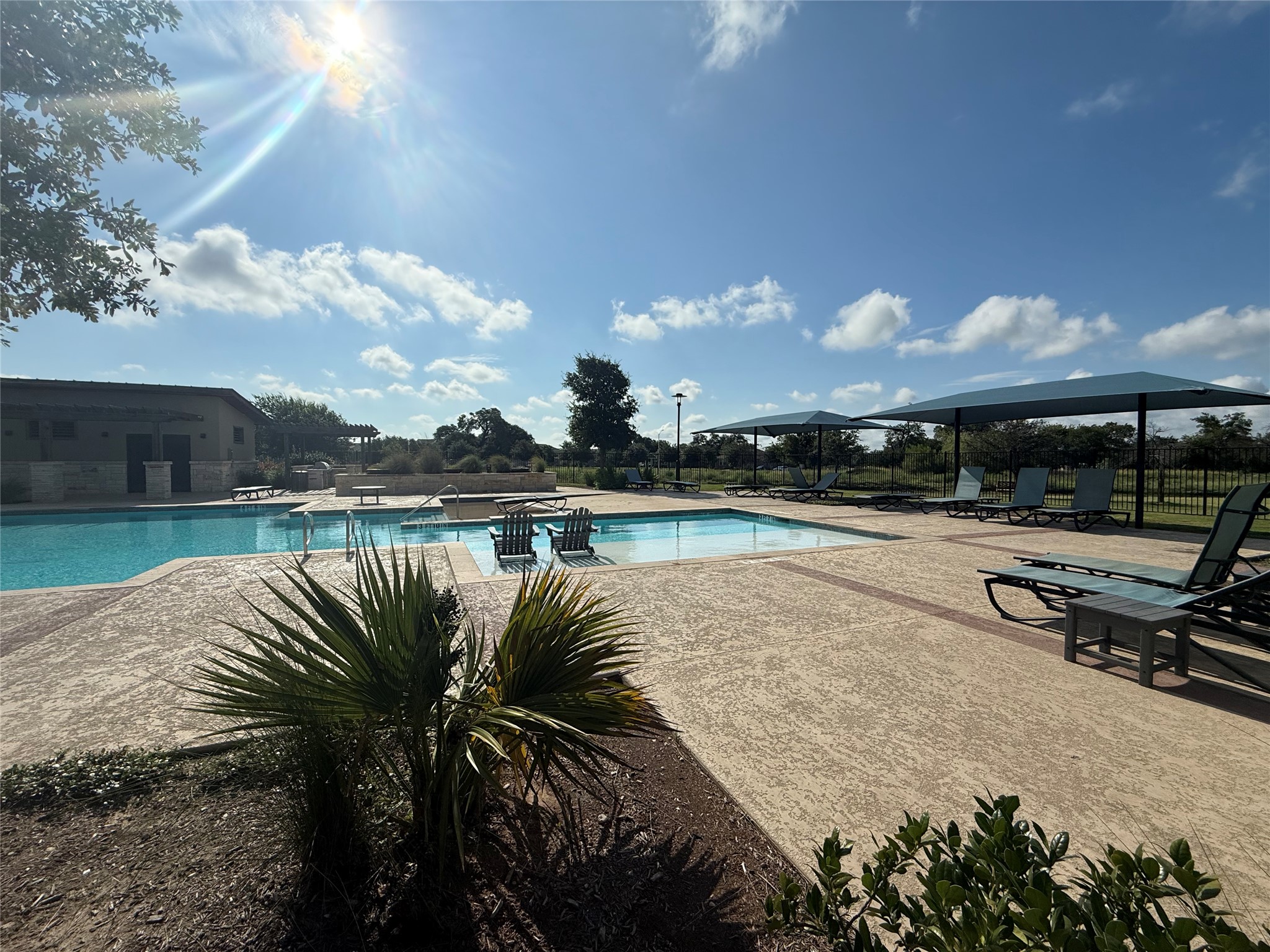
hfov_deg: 102.1
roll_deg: +0.2
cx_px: 635
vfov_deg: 85.7
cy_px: 476
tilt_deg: -1.6
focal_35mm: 14
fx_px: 514
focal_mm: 2.22
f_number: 2.2
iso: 50
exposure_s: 1/6173
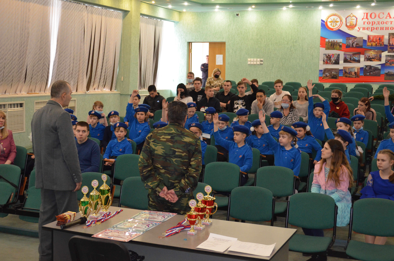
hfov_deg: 37.9
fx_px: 573
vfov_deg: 25.6
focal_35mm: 52
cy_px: 130
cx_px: 197
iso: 2200
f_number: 5
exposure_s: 1/60
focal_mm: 35
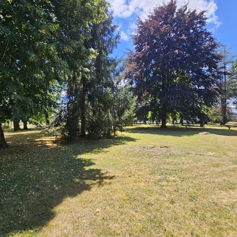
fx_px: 124
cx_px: 122
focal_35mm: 16
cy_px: 123
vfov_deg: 87.4
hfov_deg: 87.4
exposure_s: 1/724
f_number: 2.2
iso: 50
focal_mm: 2.2
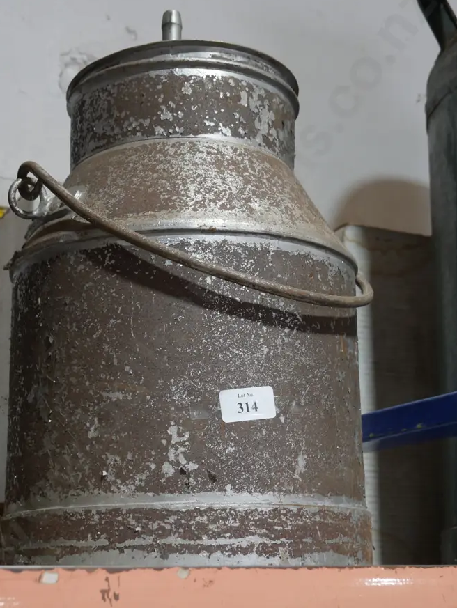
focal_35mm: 68
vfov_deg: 28.5
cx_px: 211
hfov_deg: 21.6
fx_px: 1196
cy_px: 279
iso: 640
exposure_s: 1/60
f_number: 5.4
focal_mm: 29
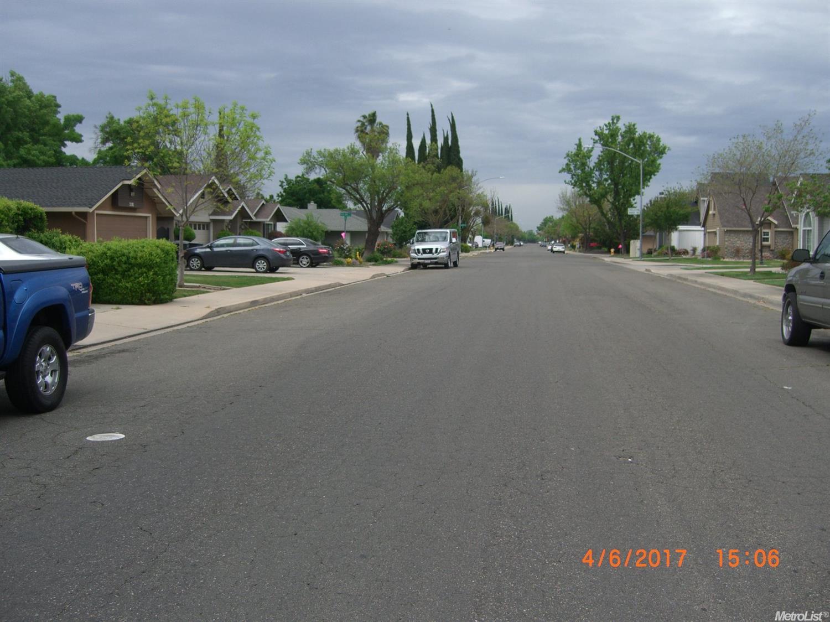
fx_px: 911
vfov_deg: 37.7
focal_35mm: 38
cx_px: 415
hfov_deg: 49.0
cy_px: 311
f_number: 2.8
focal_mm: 7.9
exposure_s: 1/640
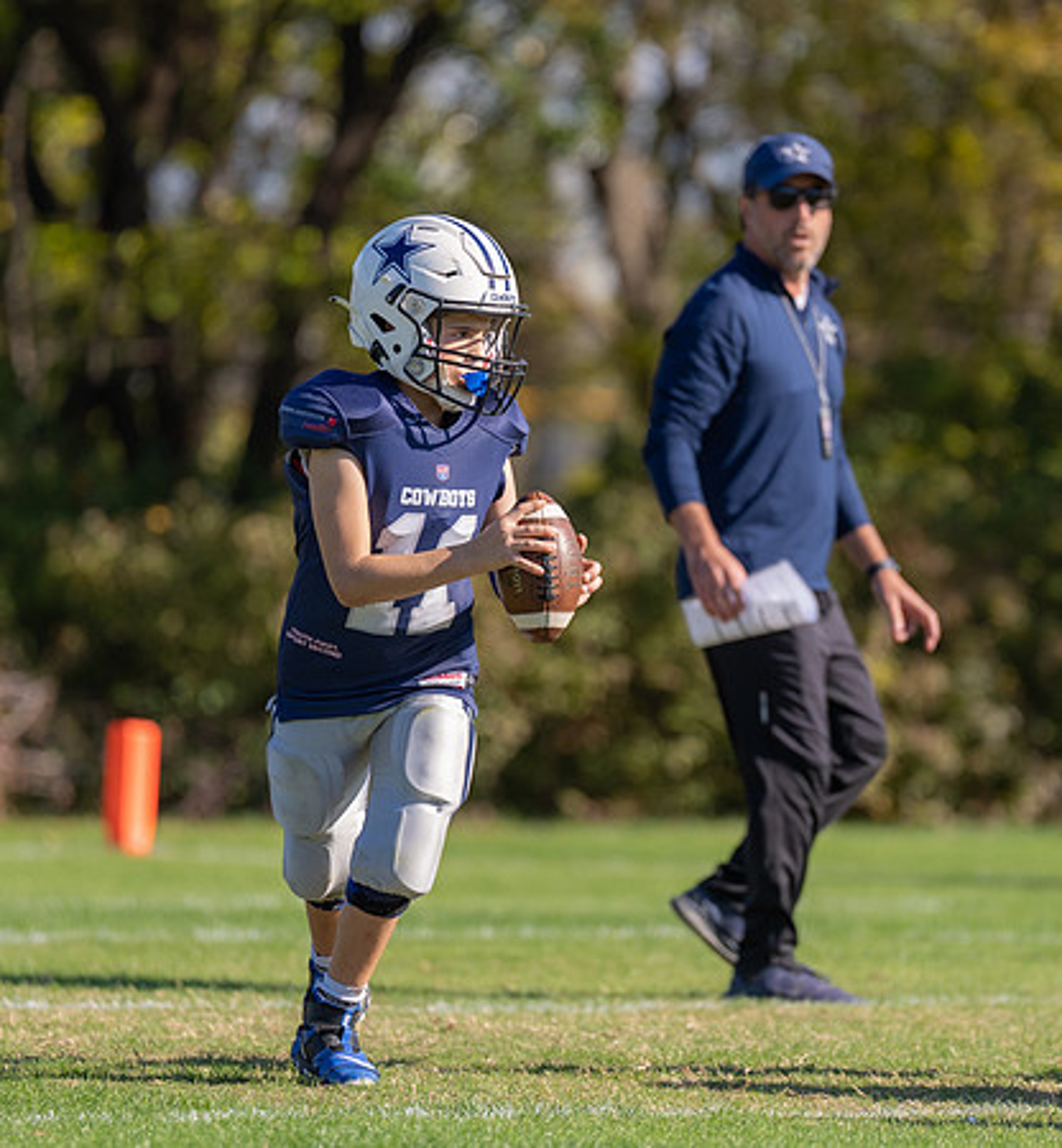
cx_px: 564
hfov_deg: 3.9
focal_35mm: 428
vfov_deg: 4.2
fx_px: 15492
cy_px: 567
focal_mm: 200
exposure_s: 1/1250
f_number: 2.8
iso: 100
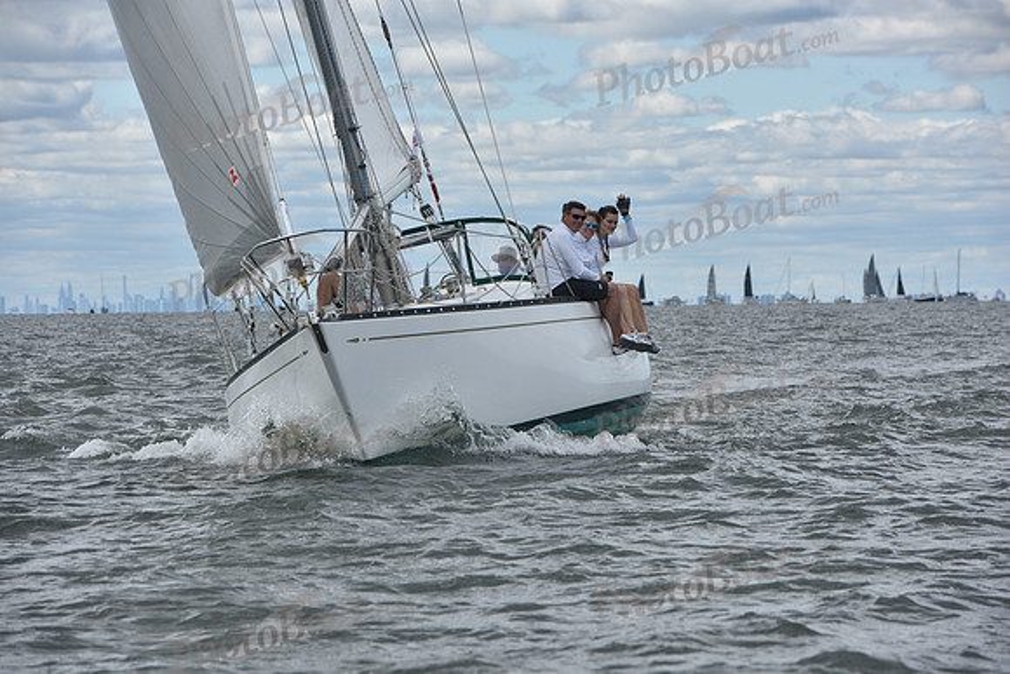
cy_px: 337
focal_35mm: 200
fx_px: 5612
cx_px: 505
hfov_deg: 10.3
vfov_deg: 6.9
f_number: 10
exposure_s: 1/800
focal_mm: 200
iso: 250
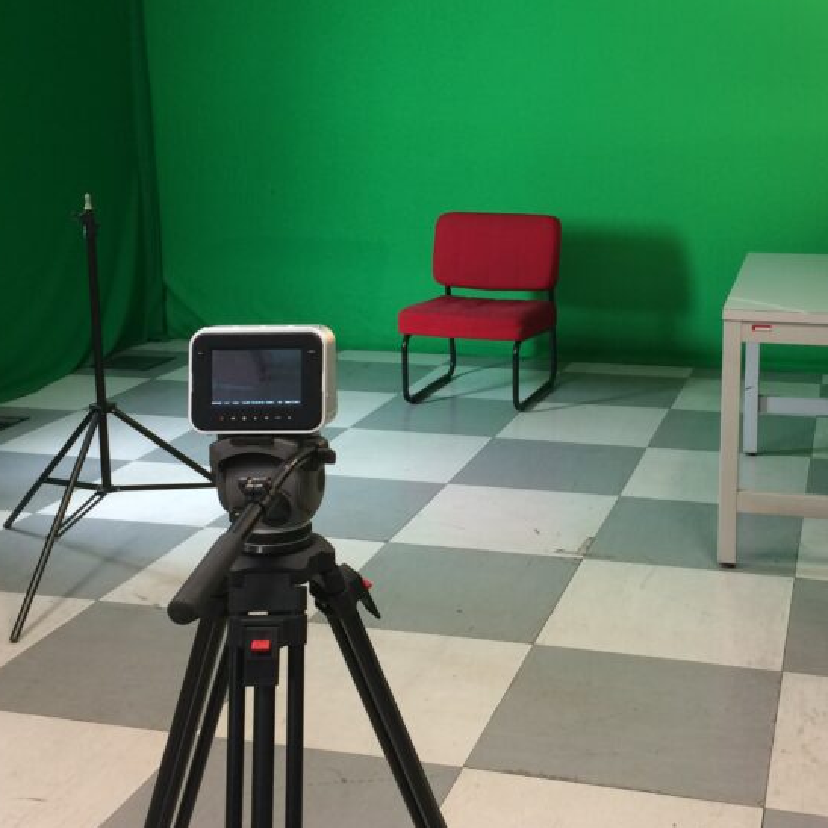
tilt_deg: -11.0
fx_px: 1299
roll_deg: +0.4
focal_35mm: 48
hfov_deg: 35.2
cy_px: 325
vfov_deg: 35.2
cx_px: 513
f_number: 2.2
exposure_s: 1/33
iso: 125
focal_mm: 4.15
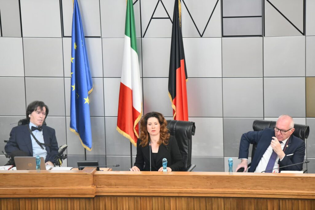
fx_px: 1619
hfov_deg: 11.1
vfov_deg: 7.4
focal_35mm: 185
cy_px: 105
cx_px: 158
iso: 3200
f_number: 3.5
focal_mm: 185
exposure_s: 1/160
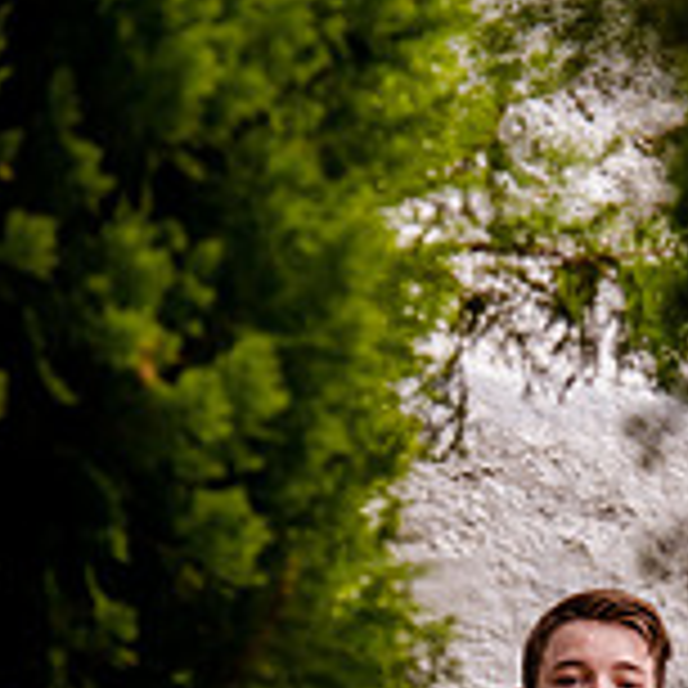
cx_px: 654
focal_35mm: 187
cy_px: 886
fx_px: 4205
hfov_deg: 9.3
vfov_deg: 9.2
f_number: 4
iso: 800
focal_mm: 75
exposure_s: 1/400
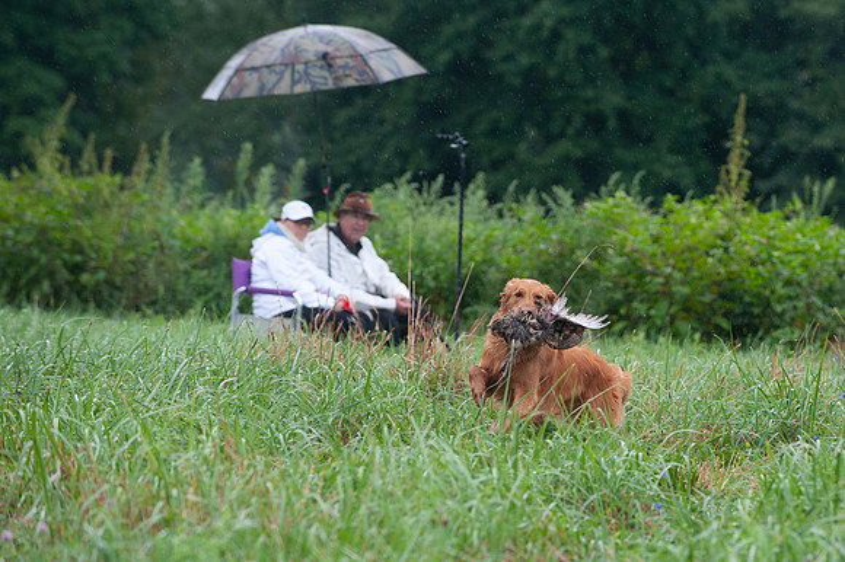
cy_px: 385
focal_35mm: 274
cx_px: 579
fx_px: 6432
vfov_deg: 5.0
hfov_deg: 7.5
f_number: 5.6
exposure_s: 1/640
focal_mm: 200
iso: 800
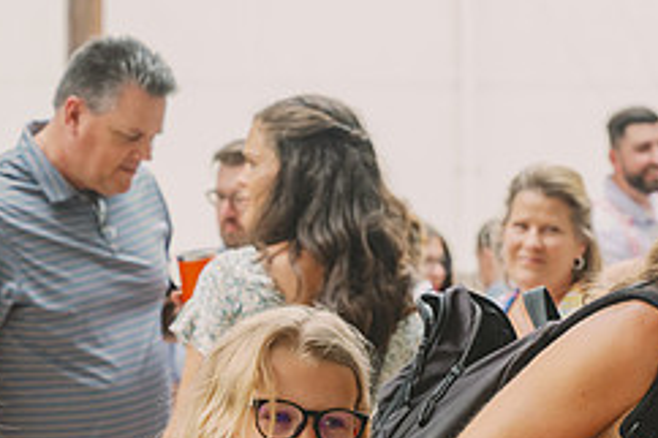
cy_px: 458
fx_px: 3068
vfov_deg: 8.1
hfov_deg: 12.0
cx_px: 748
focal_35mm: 168
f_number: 4.5
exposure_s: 1/640
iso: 1250
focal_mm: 70
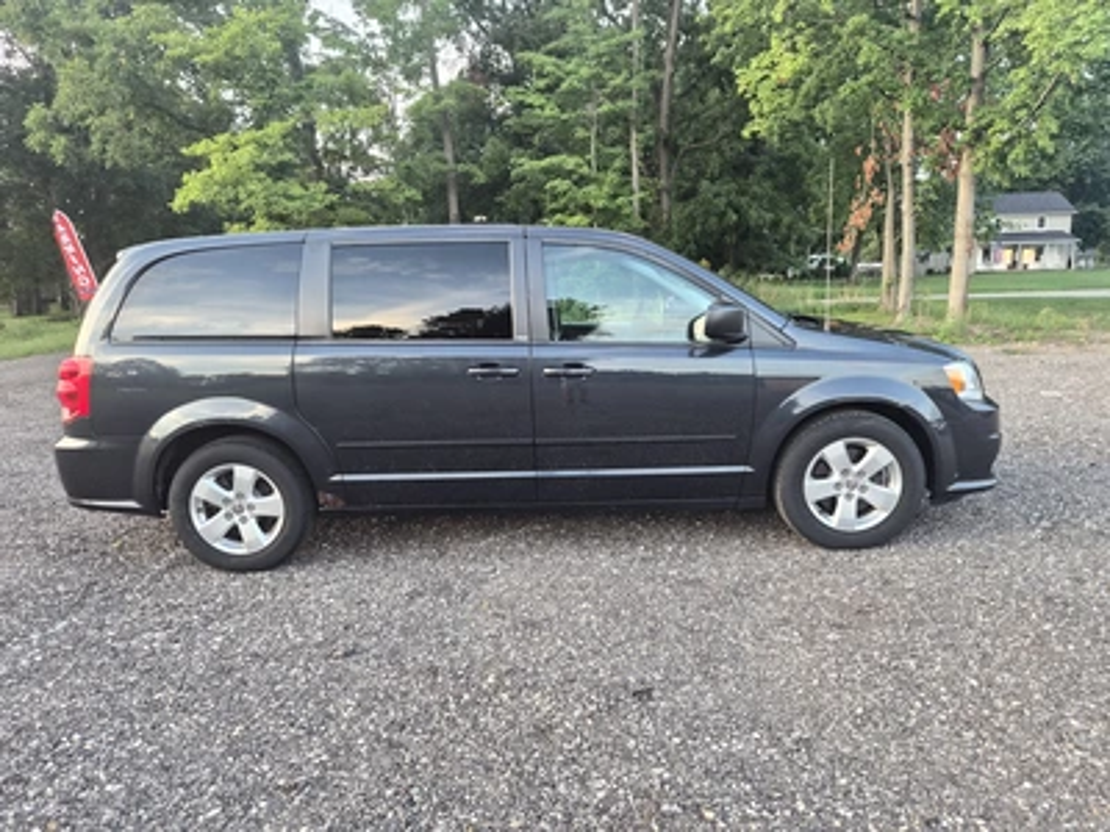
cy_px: 416
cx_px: 555
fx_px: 738
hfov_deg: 73.9
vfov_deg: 58.9
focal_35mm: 23
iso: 200
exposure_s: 1/120
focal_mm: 5.4
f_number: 1.8
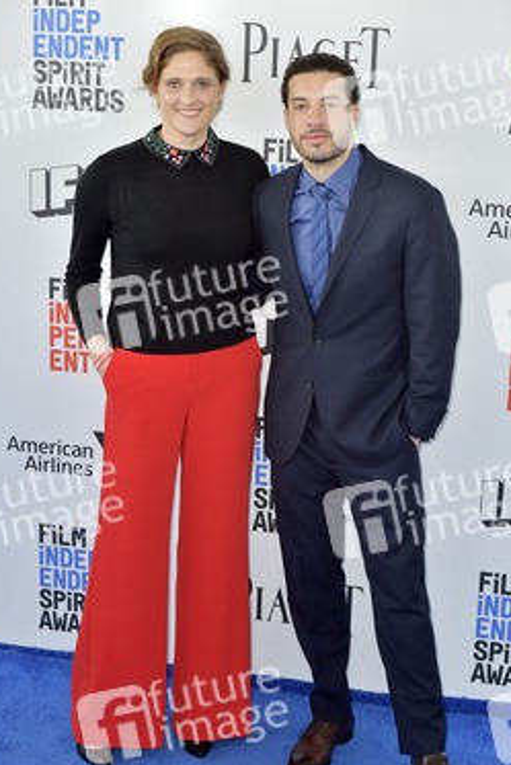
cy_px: 408
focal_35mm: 75
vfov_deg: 27.0
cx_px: 243
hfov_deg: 18.2
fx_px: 1595
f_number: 6.3
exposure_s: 1/320
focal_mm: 70
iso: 500
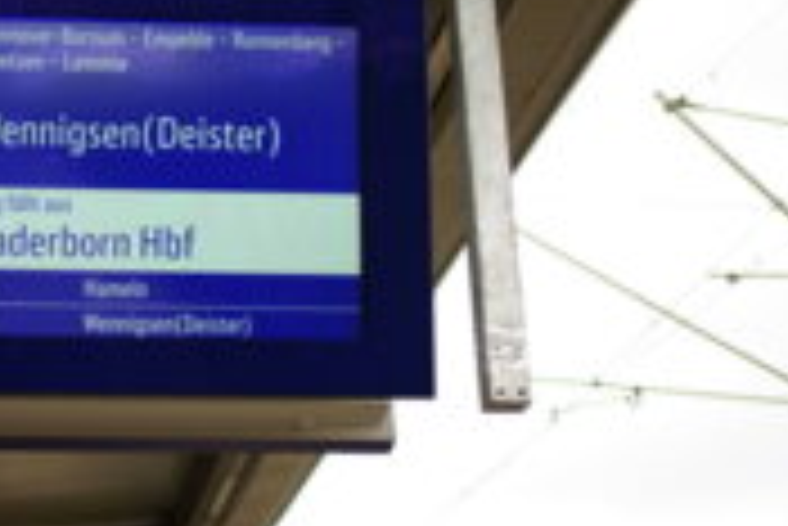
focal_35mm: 80
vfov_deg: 17.0
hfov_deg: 24.8
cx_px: 135
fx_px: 1753
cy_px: 169
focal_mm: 35
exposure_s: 1/320
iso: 100
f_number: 2.2
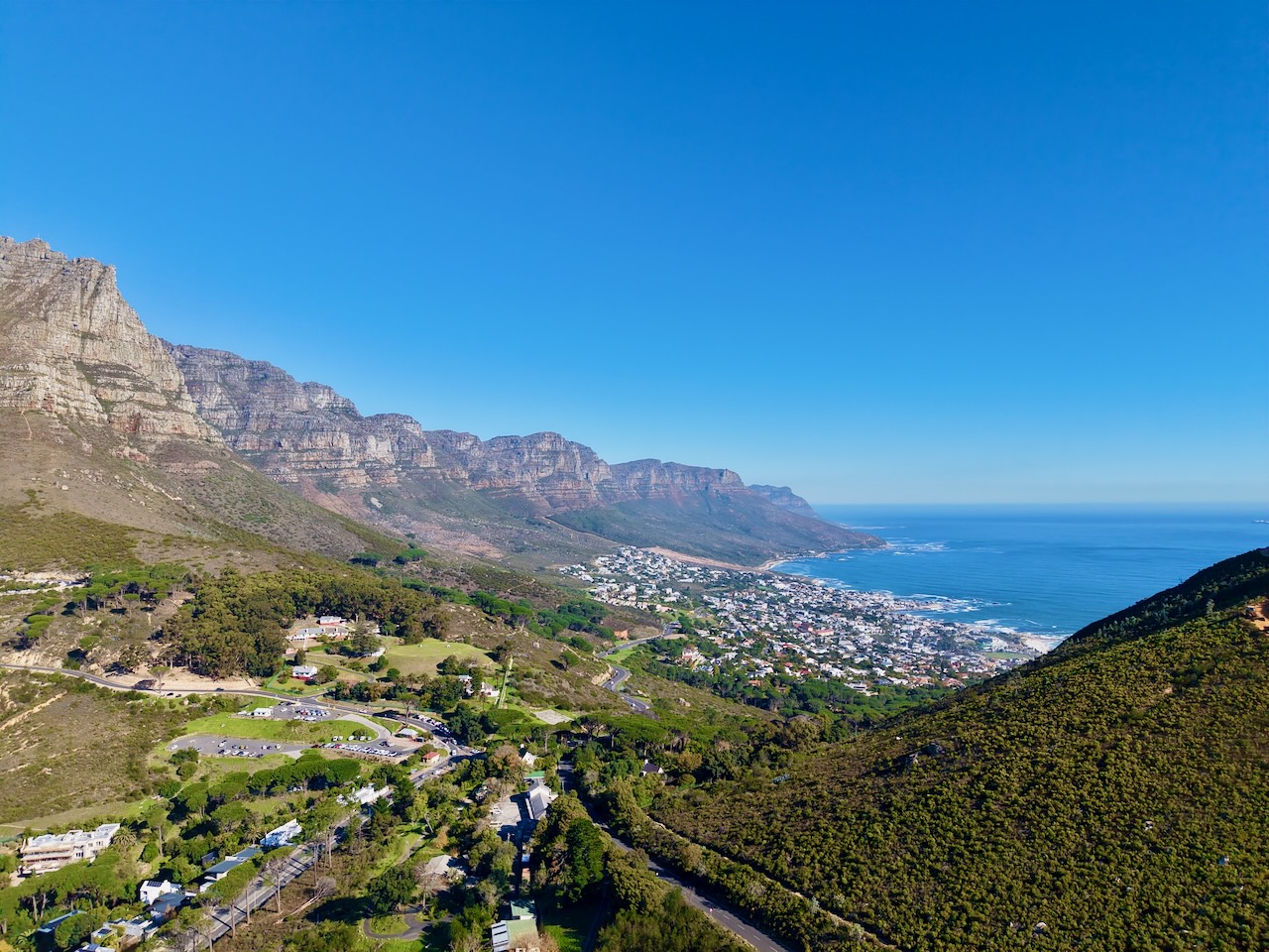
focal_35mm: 24
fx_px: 880
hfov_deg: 71.6
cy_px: 476
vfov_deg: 56.8
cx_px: 634
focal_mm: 8.67
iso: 100
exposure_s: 1/320
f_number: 1.8
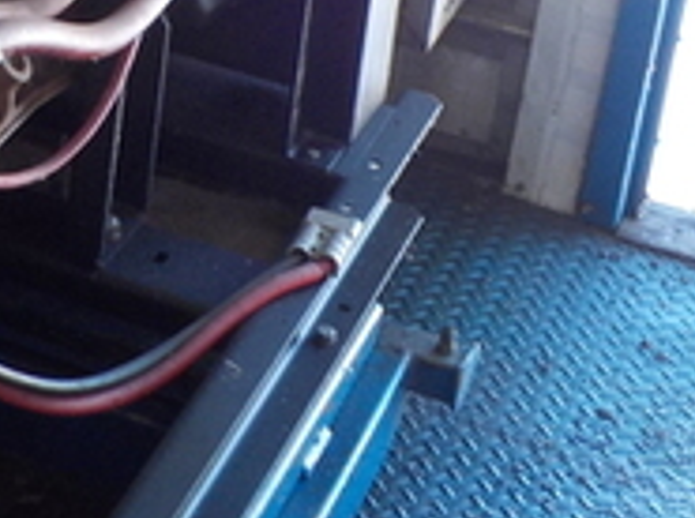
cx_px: -184
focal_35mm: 104
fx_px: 2084
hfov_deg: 17.8
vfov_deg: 13.7
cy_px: -154
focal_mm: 4.1
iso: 125
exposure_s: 1/40
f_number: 3.3
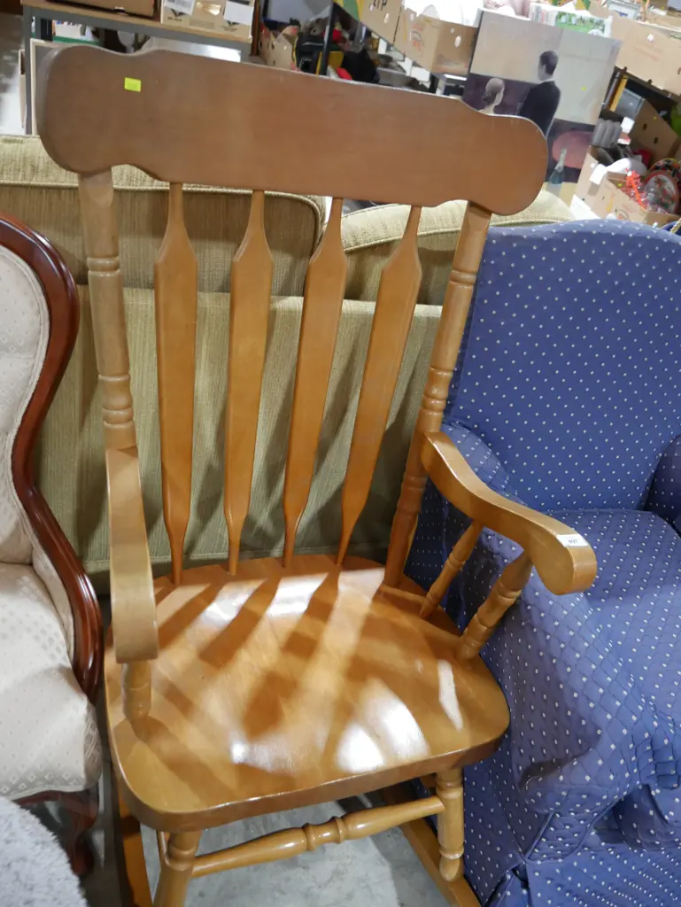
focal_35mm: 28
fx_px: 734
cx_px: 340
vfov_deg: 63.4
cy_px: 454
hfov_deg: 49.8
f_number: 3.5
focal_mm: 14
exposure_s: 1/60
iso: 1250
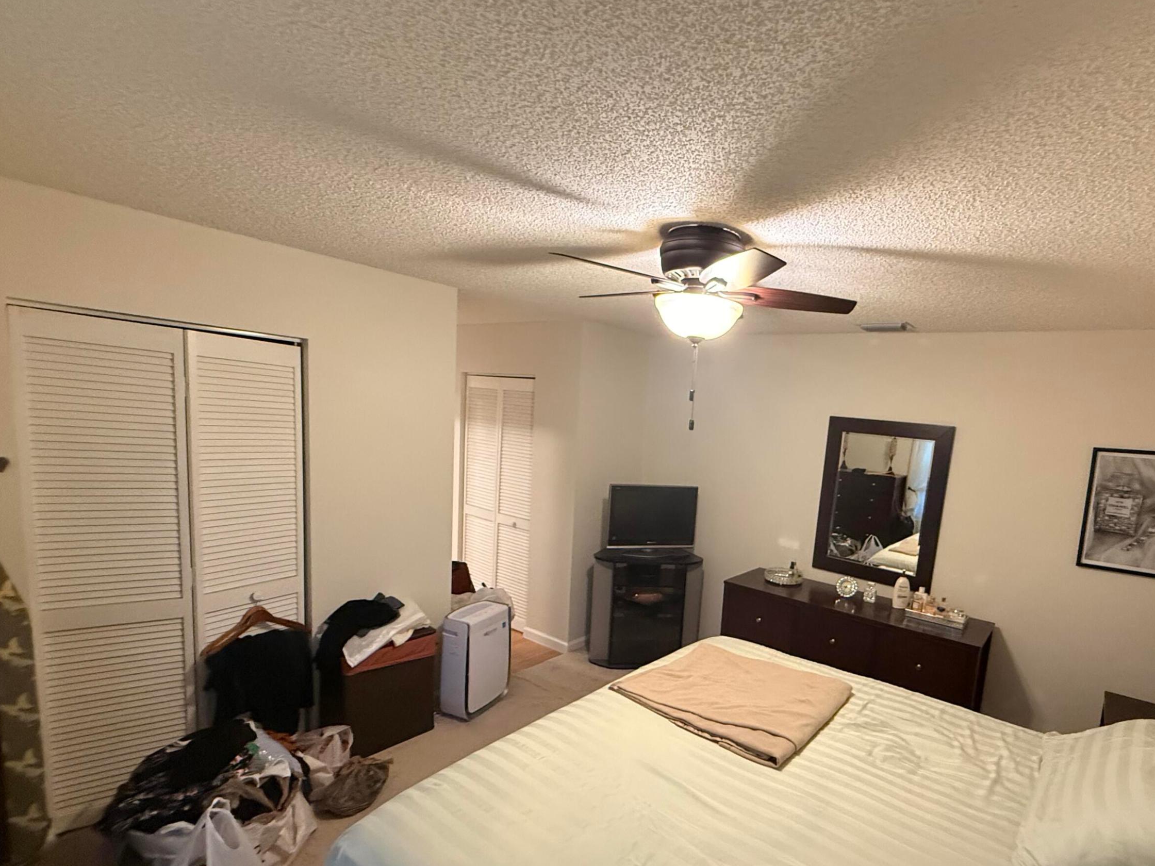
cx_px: 698
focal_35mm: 18
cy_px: 501
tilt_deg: -8.1
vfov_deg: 71.1
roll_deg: -3.9
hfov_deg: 86.6
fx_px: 601
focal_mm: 2.22
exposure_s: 1/60
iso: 640
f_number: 2.2
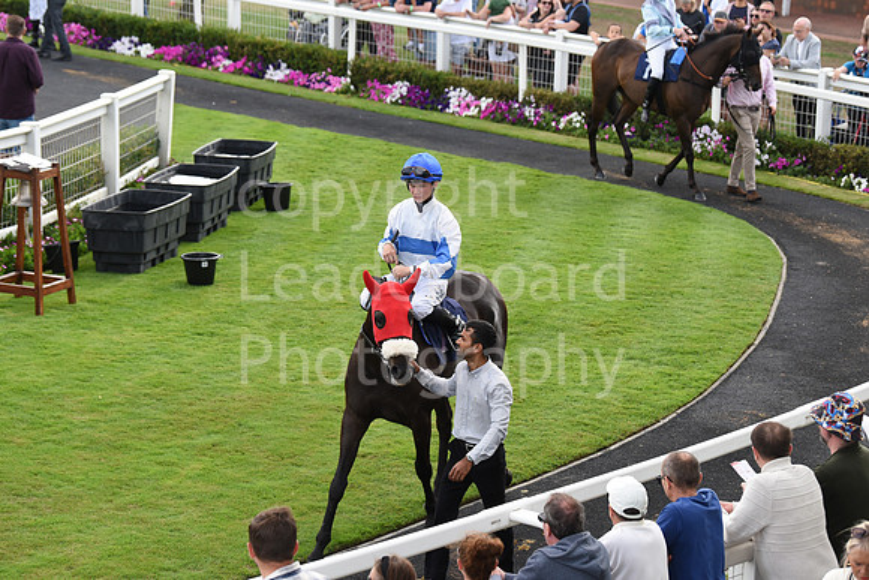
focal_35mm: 105
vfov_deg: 13.0
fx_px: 2535
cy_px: 290
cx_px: 434
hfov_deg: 19.5
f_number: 4.5
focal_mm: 105
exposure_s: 1/1250
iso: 640
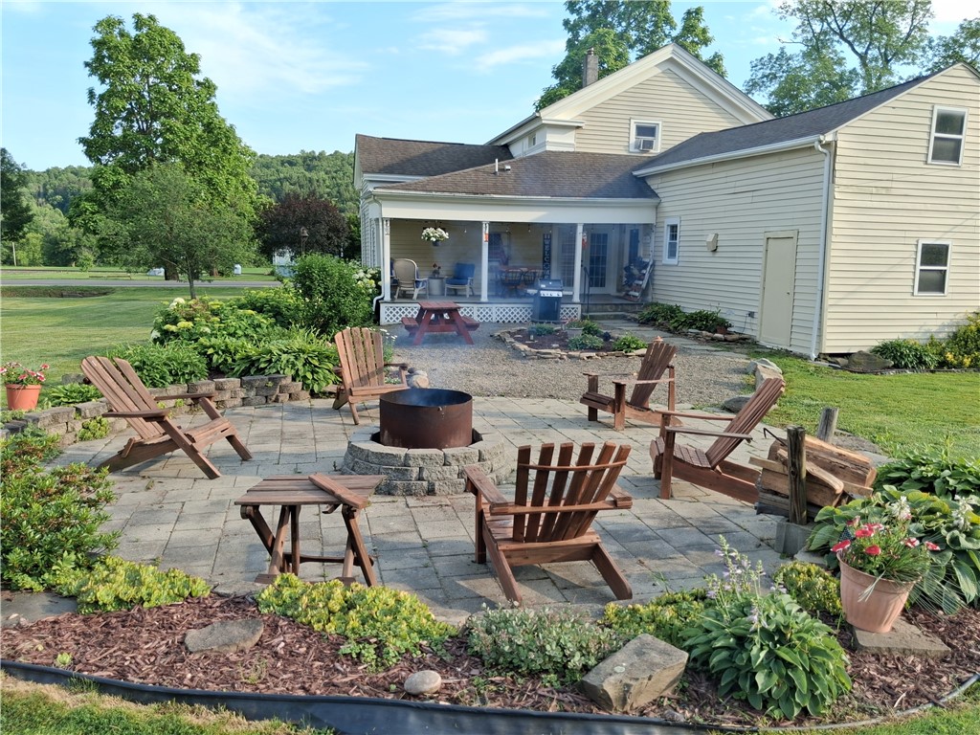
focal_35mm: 27
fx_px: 764
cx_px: 490
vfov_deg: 51.4
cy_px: 368
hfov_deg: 65.3
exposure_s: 1/305
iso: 25
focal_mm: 4
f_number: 1.8
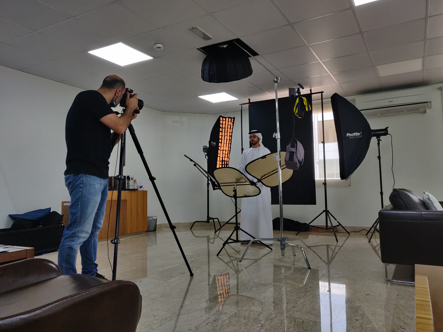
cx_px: 222
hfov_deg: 69.4
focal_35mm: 25
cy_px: 166
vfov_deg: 54.9
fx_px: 320
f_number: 1.7
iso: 320
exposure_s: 1/50
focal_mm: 4.25
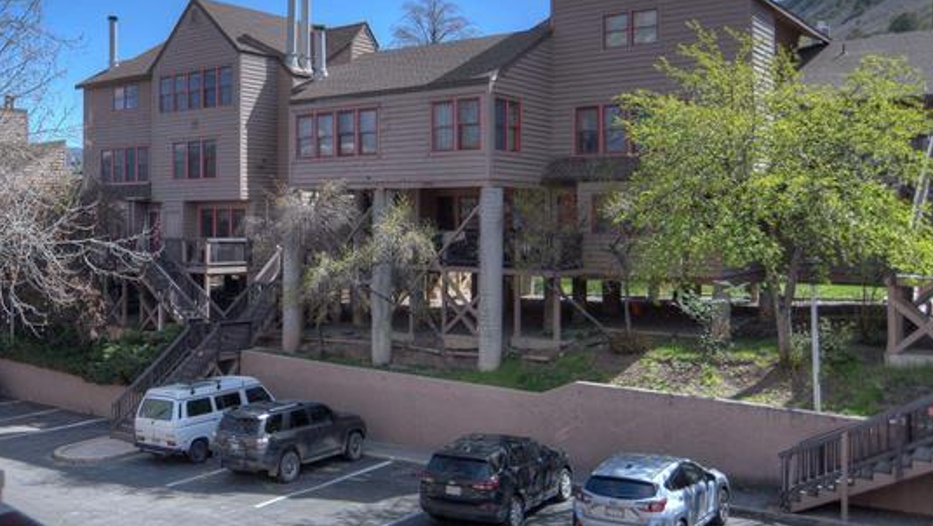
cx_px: 138
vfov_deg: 32.8
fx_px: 891
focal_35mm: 36
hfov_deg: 50.5
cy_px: 214
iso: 100
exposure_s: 1/800
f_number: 5
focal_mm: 18
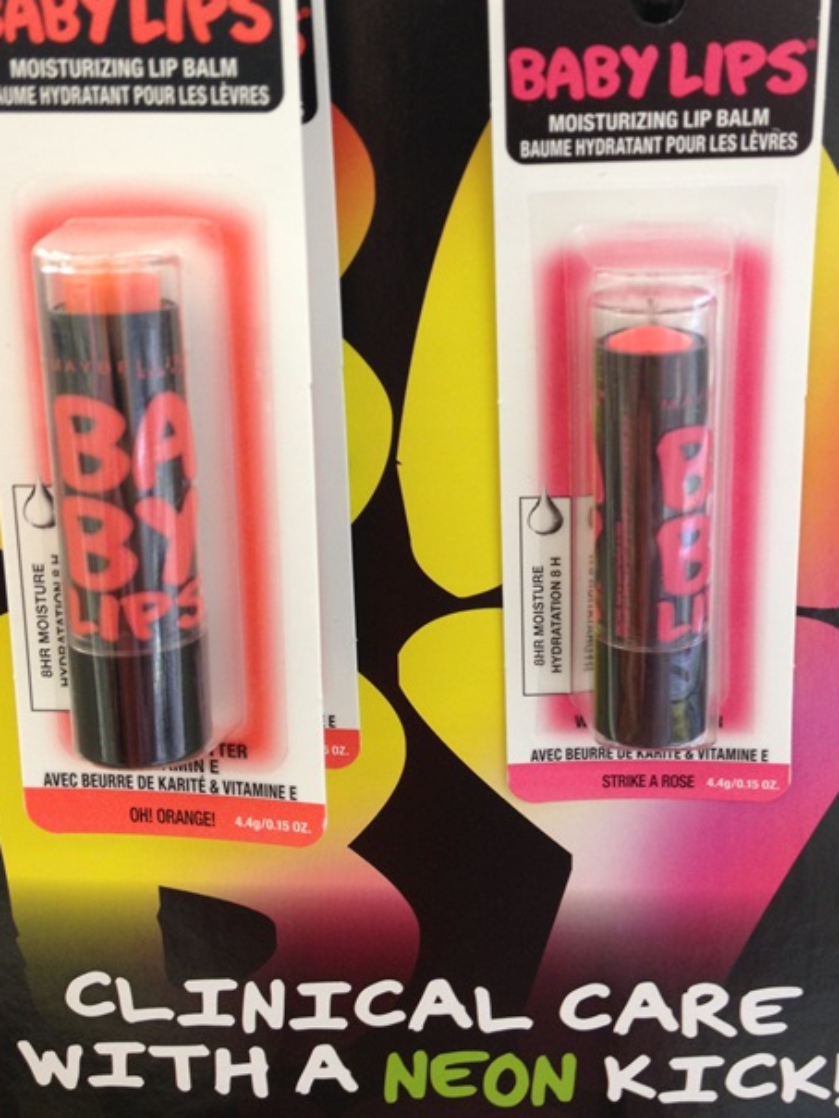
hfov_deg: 30.8
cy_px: 454
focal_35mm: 47
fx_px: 1518
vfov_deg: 40.3
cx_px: 479
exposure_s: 1/20
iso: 80
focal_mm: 4.28
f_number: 2.4
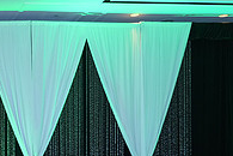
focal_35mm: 92
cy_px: 221
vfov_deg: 14.1
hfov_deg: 20.2
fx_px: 595
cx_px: -72
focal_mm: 31
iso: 2000
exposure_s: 1/200
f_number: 4
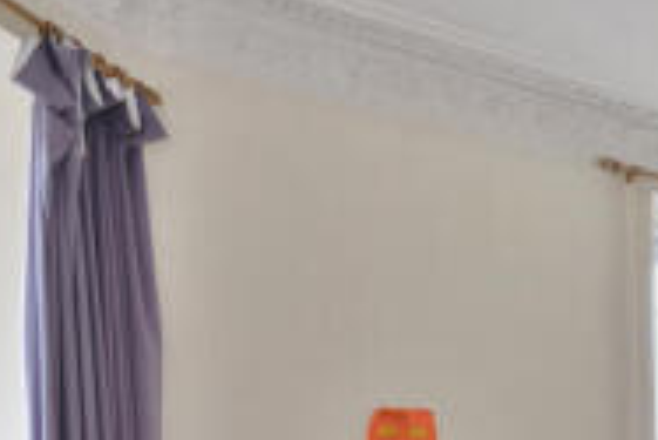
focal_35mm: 56
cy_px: 593
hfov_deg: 28.5
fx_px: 1024
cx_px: 878
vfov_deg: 21.6
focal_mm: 16
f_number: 5.6
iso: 200
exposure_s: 1/10
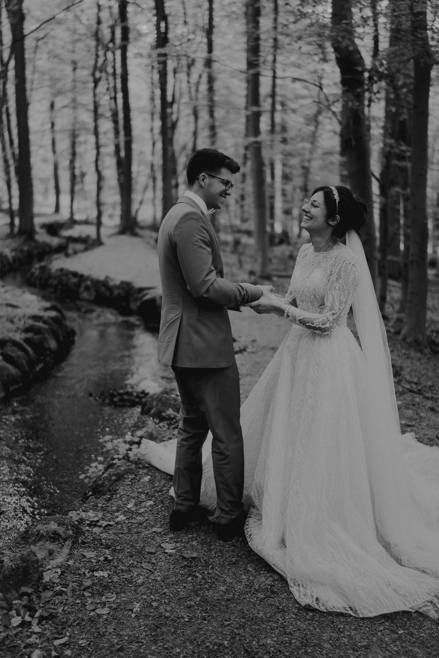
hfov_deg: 37.9
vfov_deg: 54.4
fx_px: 640
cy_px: 329
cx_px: 220
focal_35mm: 35
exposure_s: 1/320
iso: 640
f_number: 1.4
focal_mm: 35
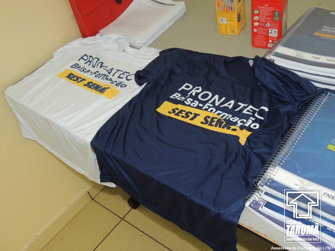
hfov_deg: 52.6
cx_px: 168
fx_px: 339
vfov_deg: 40.7
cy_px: 126
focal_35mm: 35
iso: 200
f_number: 3.3
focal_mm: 6.2
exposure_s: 1/30
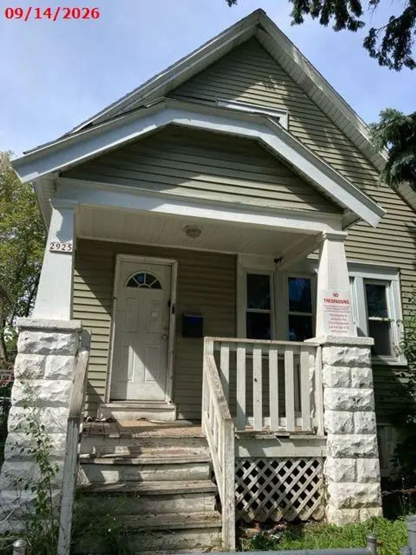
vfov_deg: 63.4
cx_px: 208
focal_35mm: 28
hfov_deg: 49.8
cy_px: 278
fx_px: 449
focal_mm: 3.99
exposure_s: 1/1372
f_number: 1.8
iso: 20
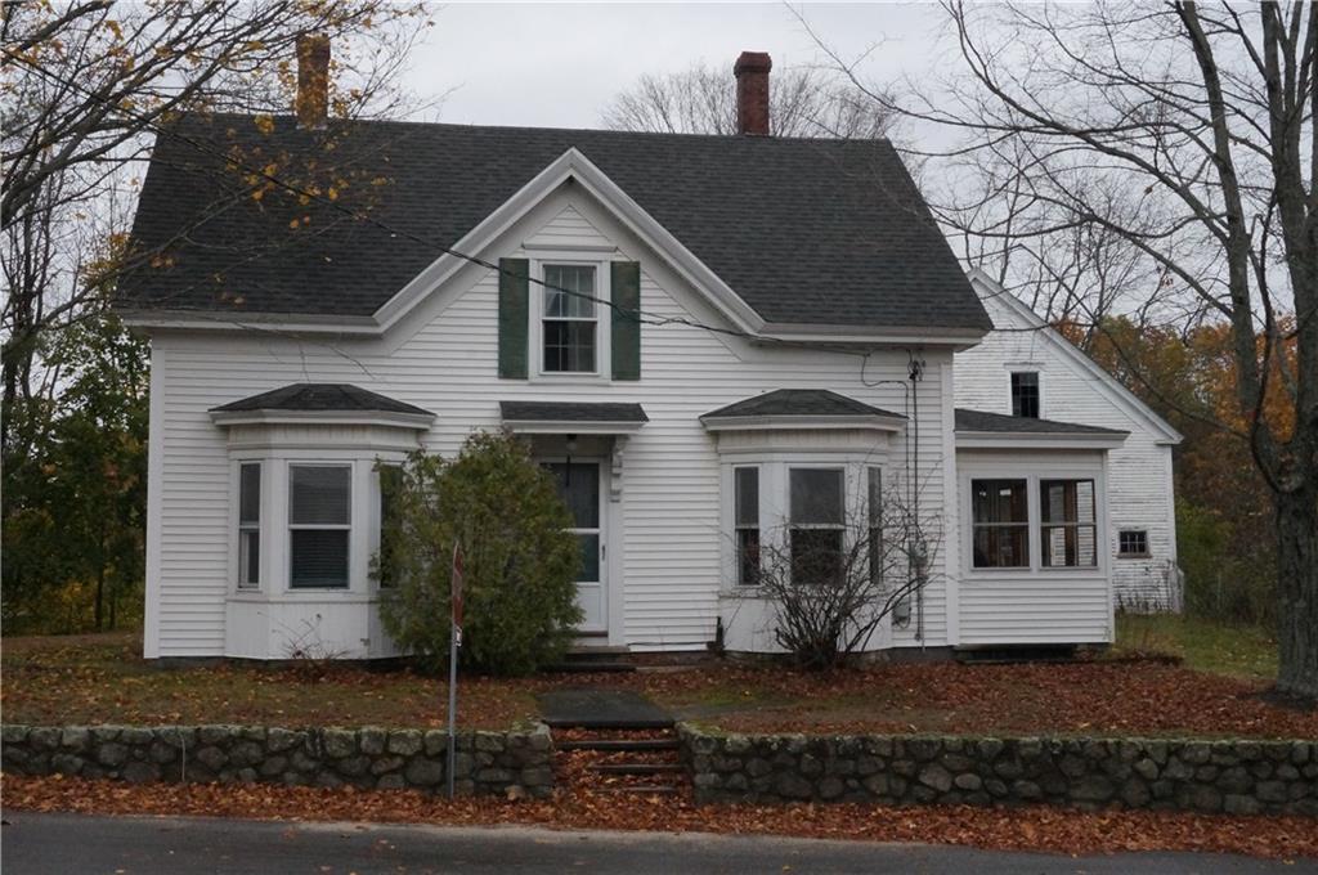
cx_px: 659
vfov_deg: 31.8
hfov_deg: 46.5
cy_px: 438
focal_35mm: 42
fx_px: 1536
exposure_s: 1/160
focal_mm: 28
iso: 3200
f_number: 20
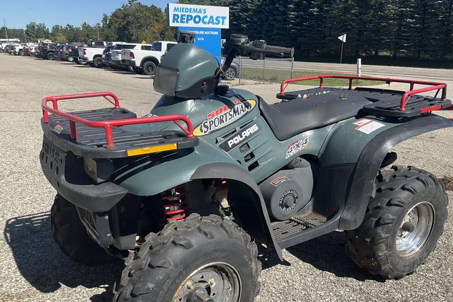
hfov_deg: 57.2
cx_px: 240
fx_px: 415
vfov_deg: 39.8
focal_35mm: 33
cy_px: 182
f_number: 1.8
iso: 25
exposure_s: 1/1534
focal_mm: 3
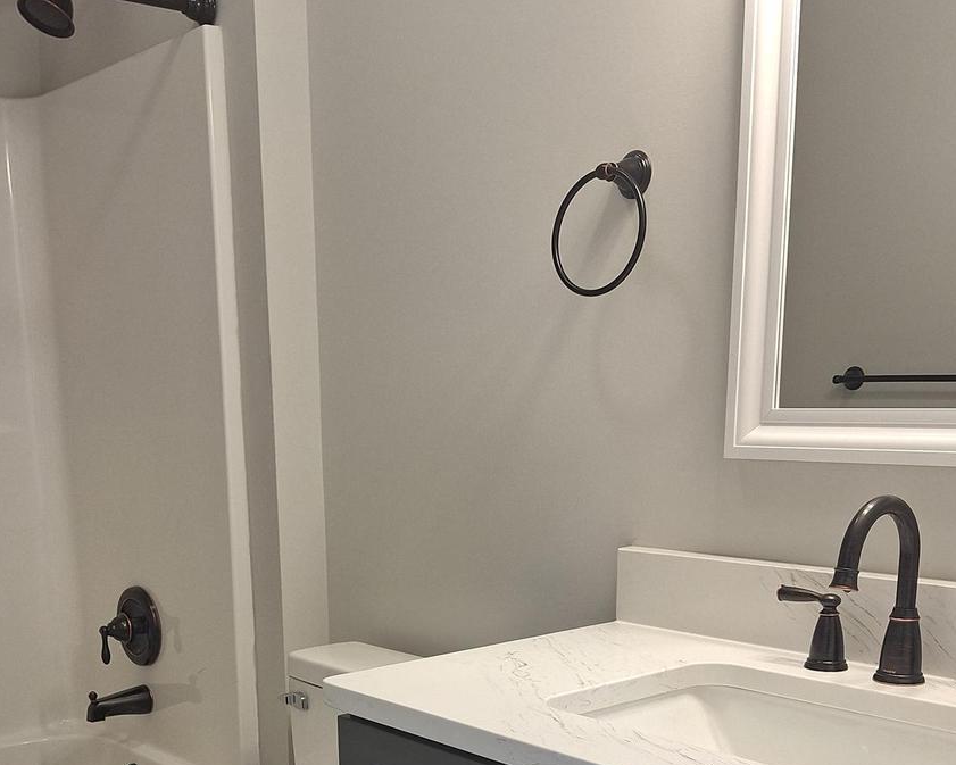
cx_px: 432
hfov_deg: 44.7
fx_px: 1160
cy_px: 690
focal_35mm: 41
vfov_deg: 34.4
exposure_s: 1/40
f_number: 1.8
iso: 50
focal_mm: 5.54
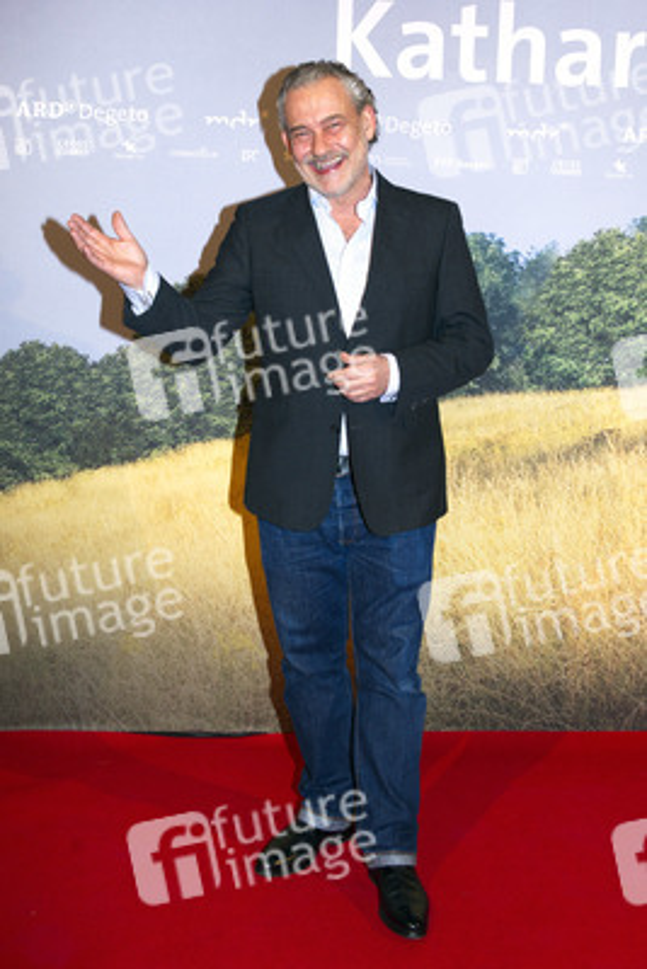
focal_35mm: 35
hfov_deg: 37.9
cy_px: 484
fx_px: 943
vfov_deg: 54.4
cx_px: 324
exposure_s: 1/100
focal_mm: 35
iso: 1000
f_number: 5.6
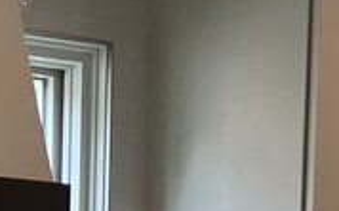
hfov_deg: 10.2
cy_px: 616
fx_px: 1717
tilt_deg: -5.2
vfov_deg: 6.5
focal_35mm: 186
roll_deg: +0.0
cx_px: -404
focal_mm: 5.1
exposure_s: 1/375
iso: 50
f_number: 1.6
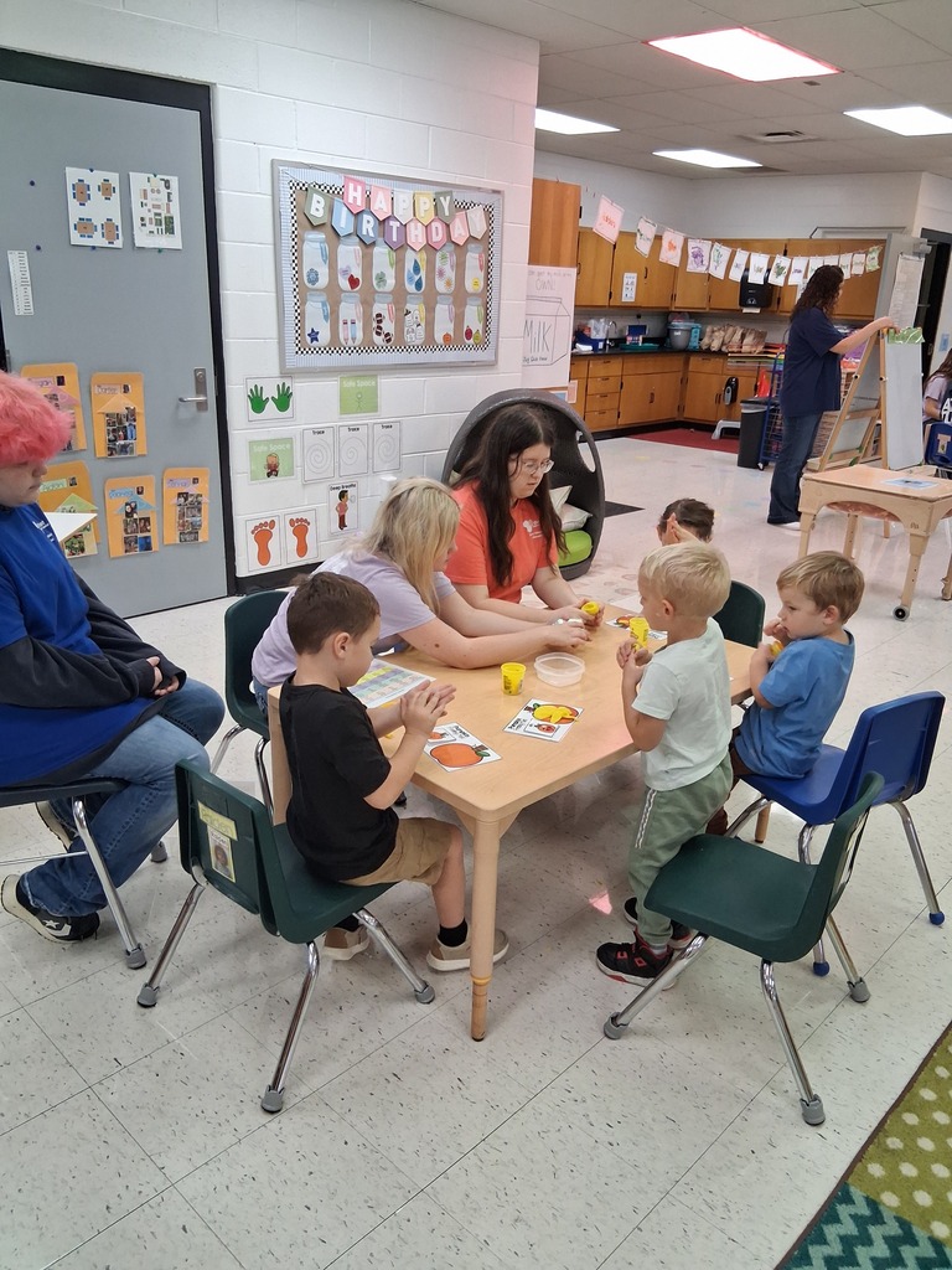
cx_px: 476
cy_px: 635
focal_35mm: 26
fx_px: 953
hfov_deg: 53.1
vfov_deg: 67.3
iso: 320
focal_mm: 3.98
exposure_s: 1/100
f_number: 1.8
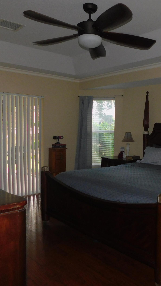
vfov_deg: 58.0
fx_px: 258
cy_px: 143
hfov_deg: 33.8
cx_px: 124
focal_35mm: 34
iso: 200
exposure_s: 1/30
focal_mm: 4
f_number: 3
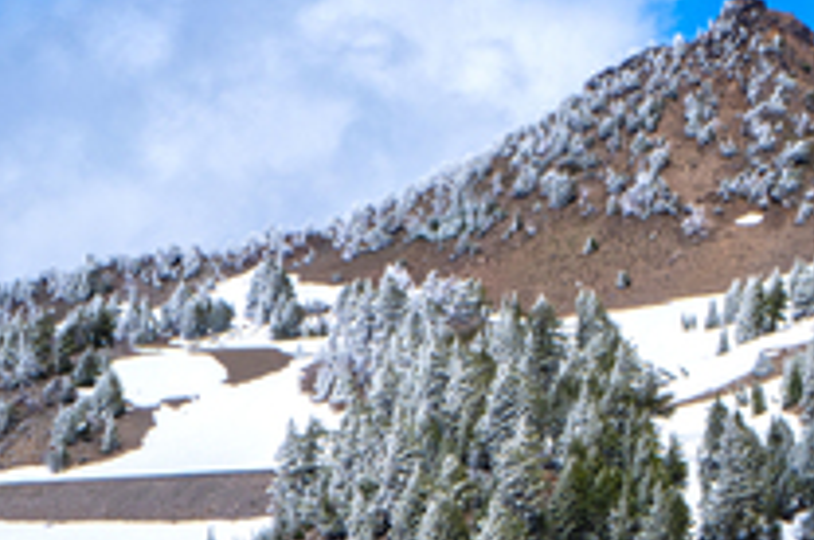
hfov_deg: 16.7
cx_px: 990
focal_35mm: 117
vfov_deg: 11.6
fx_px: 2649
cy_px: 452
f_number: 18
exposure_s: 1/160
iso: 100
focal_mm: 29
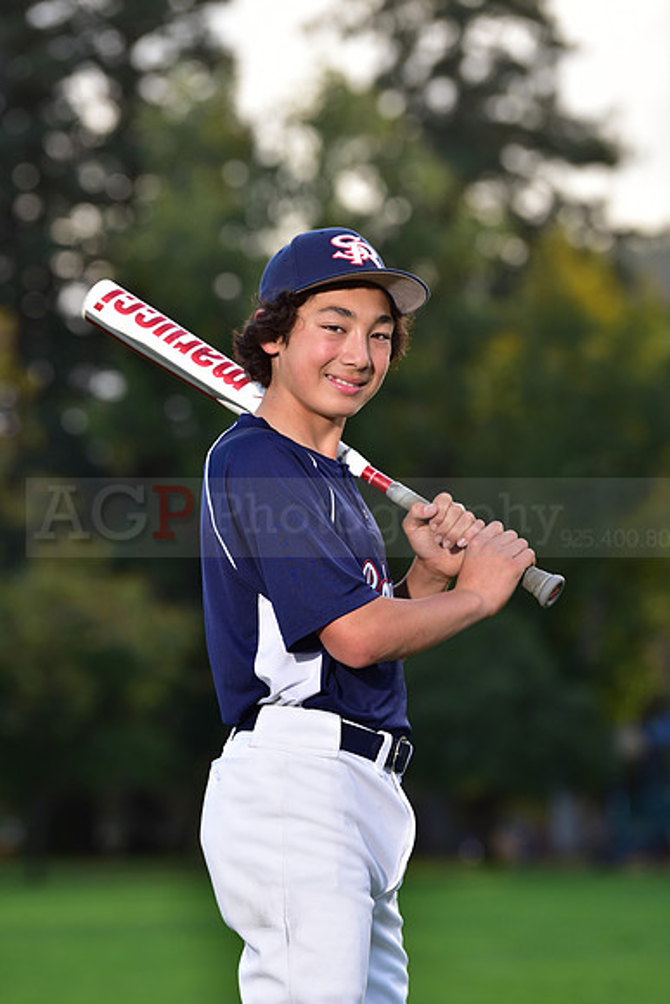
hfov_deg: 8.6
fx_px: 4464
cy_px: 502
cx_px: 335
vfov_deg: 12.8
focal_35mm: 160
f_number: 4.5
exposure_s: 1/250
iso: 200
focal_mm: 160
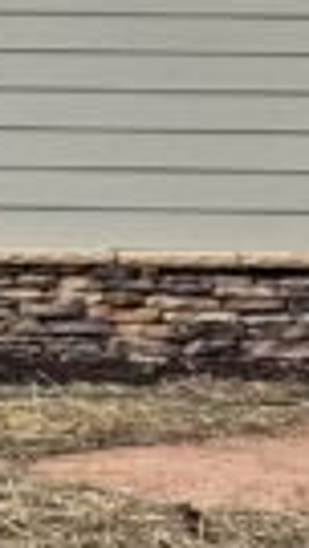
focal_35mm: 116
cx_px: -516
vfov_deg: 17.7
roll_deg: -1.6
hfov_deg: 9.0
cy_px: -73
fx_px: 1689
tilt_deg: +13.2
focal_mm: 2.22
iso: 40
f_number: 2.2
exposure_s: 1/433
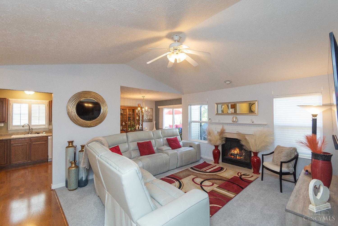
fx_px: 141
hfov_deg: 100.4
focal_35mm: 15
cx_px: 169
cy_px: 113
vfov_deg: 77.3
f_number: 4
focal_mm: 10
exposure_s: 1/60
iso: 400
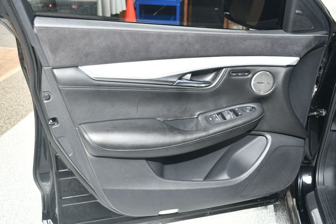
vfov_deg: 38.8
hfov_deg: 55.8
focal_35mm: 34
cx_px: 168
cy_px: 112
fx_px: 317
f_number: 4
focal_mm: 23
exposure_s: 1/160
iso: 100
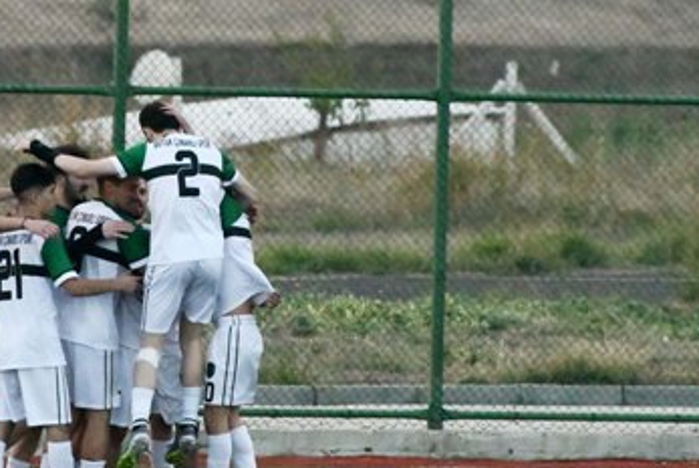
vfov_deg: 1.8
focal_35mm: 747
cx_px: 169
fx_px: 14516
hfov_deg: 2.8
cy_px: 205
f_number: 7.1
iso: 25600
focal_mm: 270
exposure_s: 1/5000
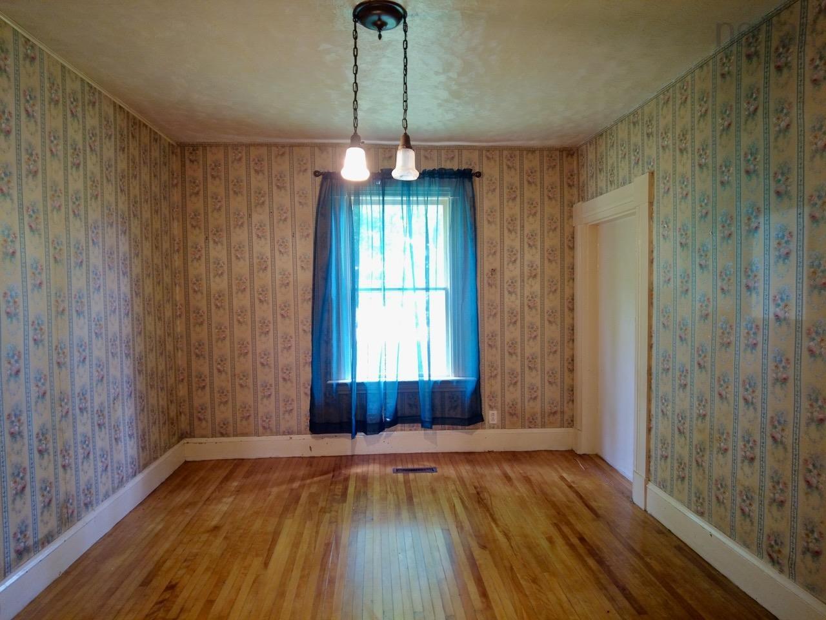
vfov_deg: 66.0
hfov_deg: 81.7
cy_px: 310
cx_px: 413
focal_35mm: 20
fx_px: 477
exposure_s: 1/10
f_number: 1.8
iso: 400
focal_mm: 4.4
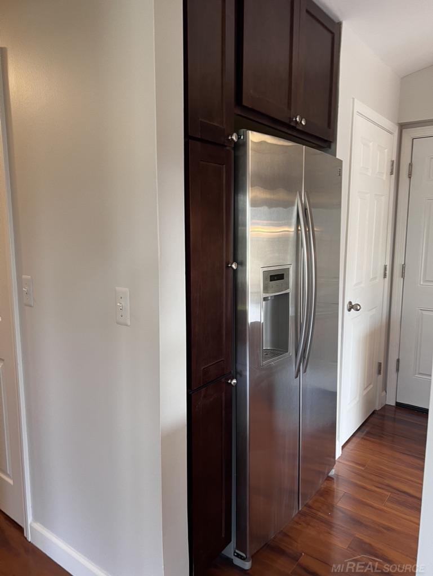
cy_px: 288
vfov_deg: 67.3
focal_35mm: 26
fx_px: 433
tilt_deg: -3.7
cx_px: 216
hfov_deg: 53.1
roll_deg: +1.5
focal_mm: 5.7
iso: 100
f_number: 1.5
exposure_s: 1/60
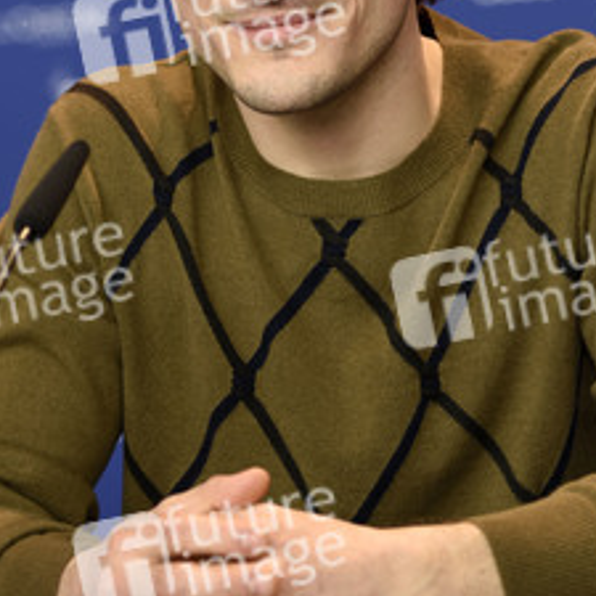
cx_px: 286
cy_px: 154
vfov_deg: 7.7
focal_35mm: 226
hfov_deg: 7.7
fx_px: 4402
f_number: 3.2
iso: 640
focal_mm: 100
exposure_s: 1/320
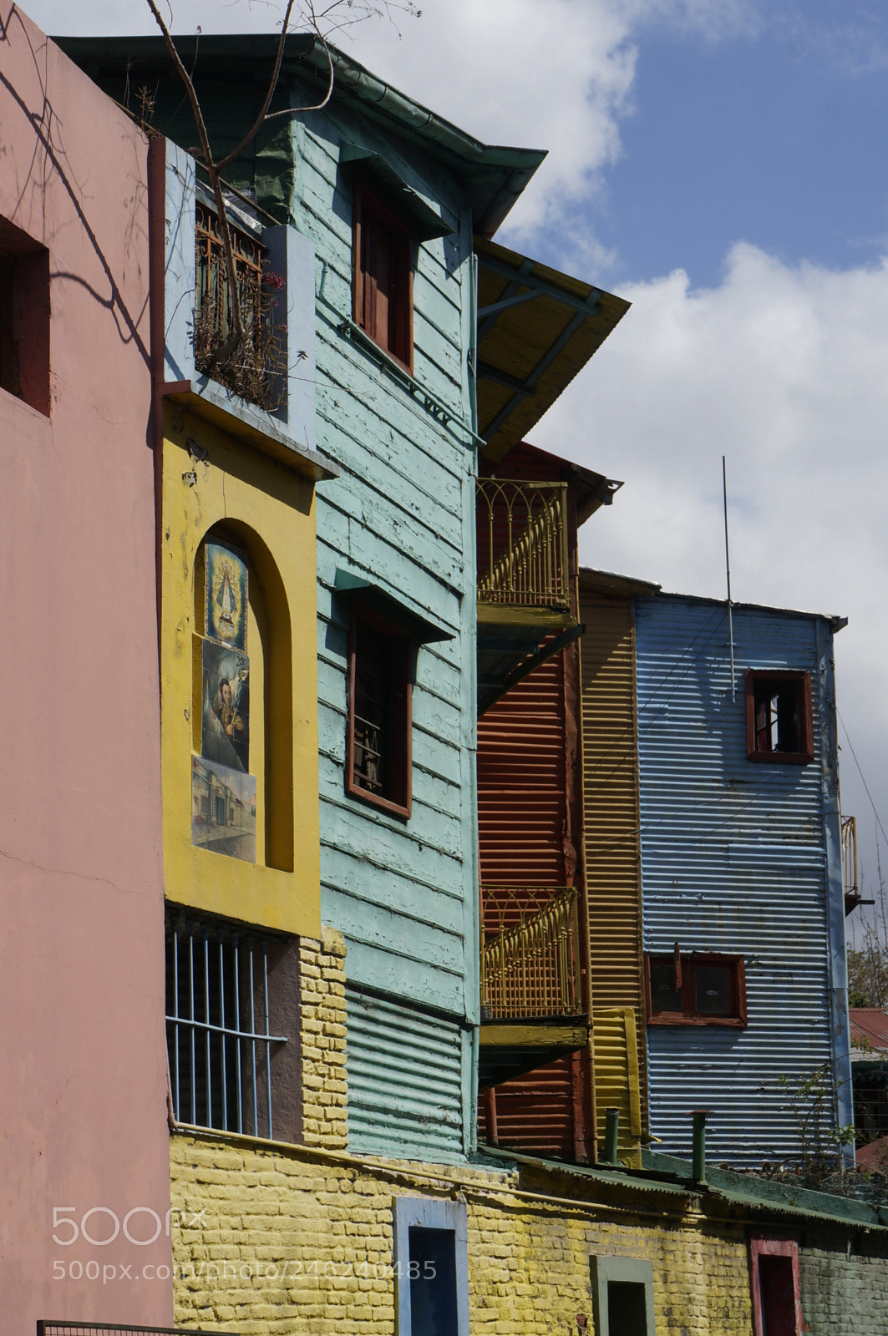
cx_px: 444
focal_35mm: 74
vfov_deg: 27.6
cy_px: 668
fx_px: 2726
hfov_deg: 18.5
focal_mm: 49
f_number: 11
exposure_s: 1/250
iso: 100
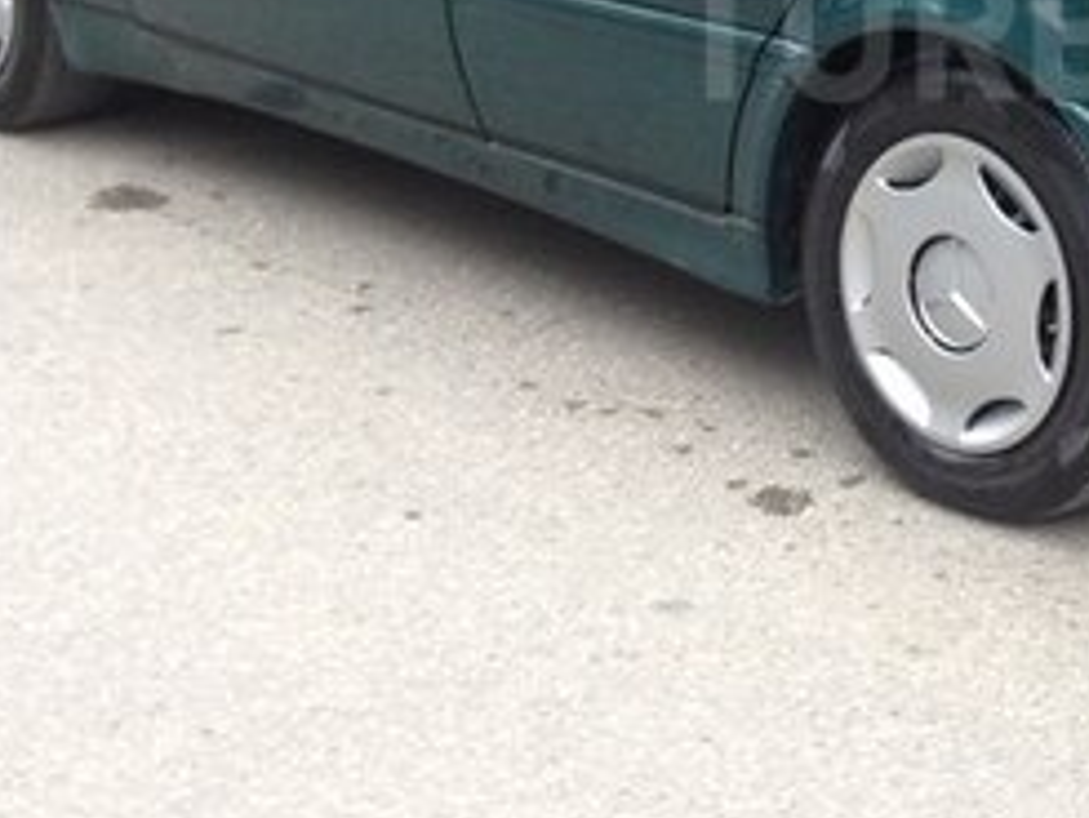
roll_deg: -1.2
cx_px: 1125
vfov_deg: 16.3
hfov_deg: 21.1
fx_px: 2801
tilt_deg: -11.9
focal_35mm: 89
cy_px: 33
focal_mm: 4.12
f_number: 2.4
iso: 50
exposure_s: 1/40
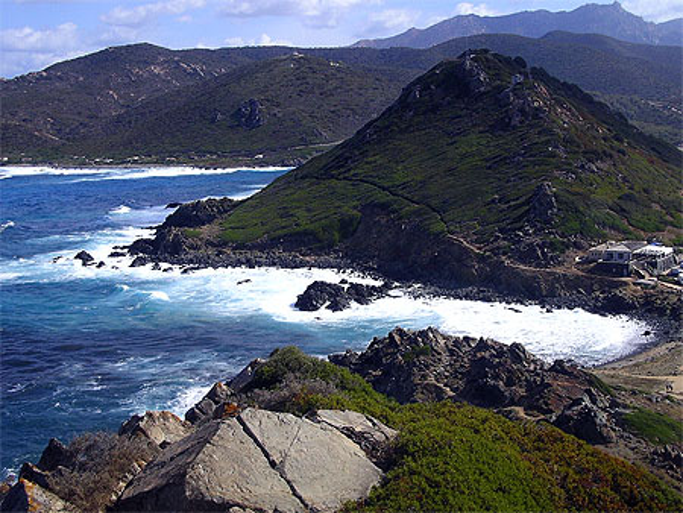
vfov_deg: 26.6
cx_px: 342
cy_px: 256
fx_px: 1086
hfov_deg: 34.9
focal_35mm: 55
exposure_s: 1/500
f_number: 4.8
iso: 50
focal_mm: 8.4
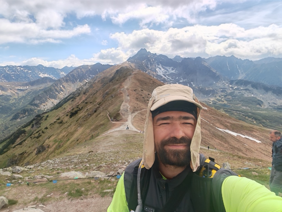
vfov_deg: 63.4
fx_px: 171
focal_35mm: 21
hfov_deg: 79.0
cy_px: 106
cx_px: 141
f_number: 2.1
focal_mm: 2.98
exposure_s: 1/700
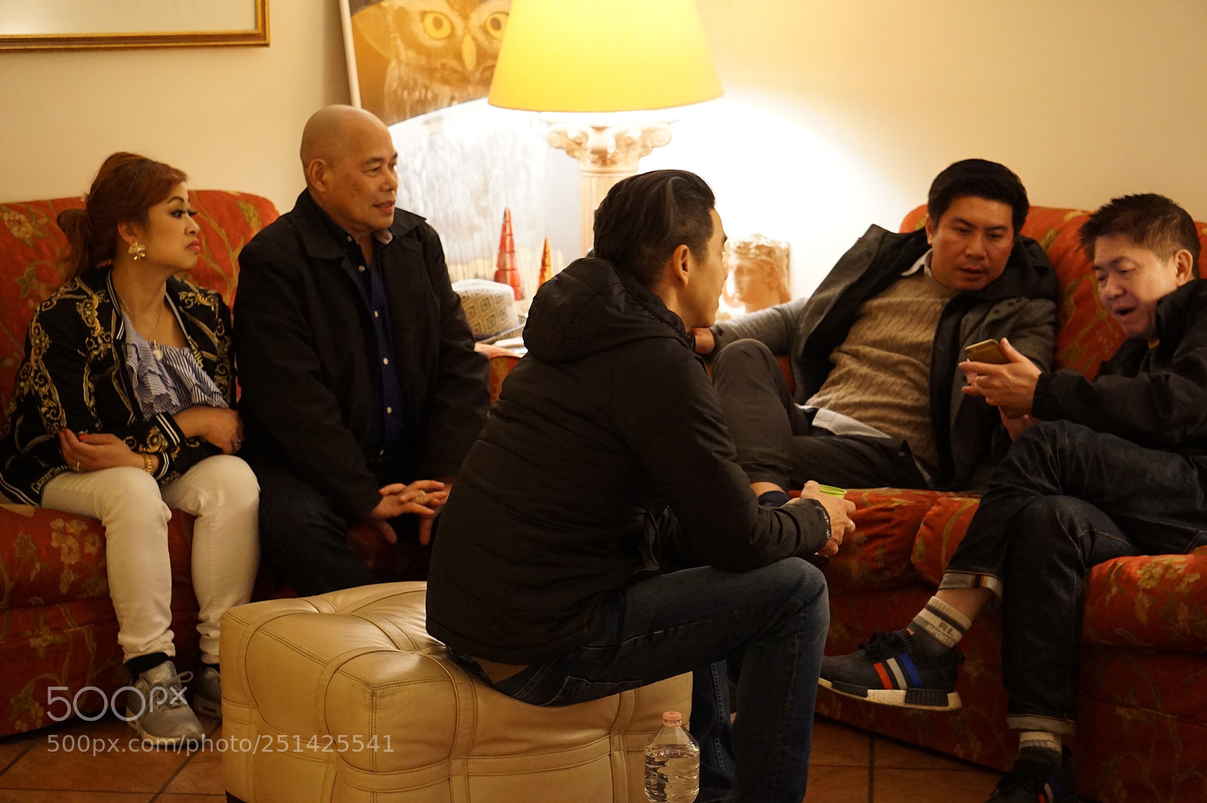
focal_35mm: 84
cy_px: 402
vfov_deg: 16.2
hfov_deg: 24.2
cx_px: 604
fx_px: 2814
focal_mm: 56
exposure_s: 1/50
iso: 3200
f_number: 4.5
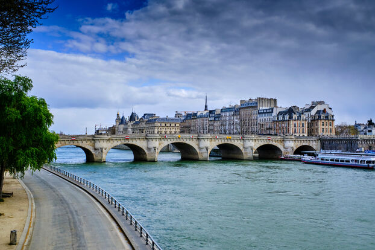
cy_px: 125
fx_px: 364
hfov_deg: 54.5
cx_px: 188
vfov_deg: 37.8
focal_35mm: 35
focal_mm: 23
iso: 400
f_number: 16
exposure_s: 1/320
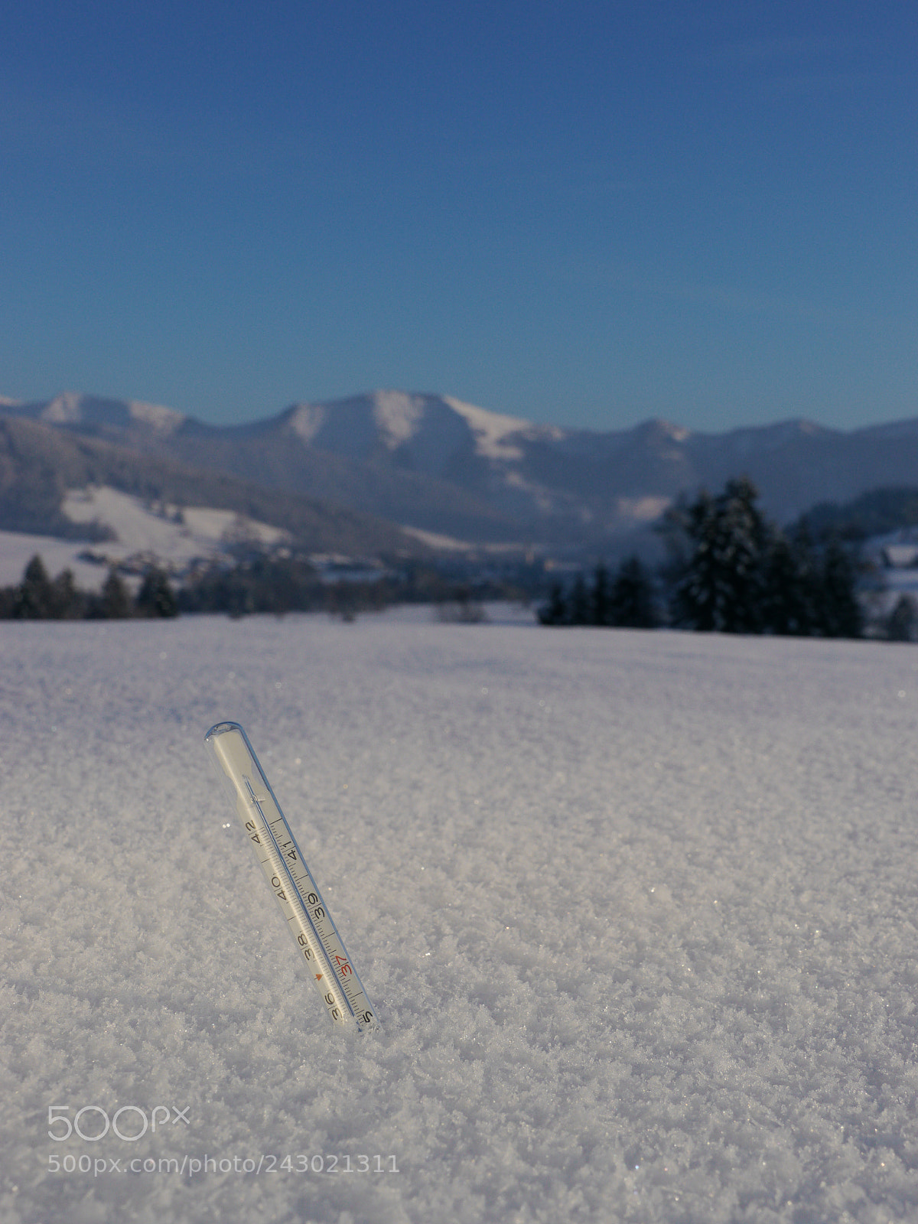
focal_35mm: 50
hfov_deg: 29.1
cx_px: 459
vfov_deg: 38.2
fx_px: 1768
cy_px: 612
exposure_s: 1/320
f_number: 10
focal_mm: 25
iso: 160
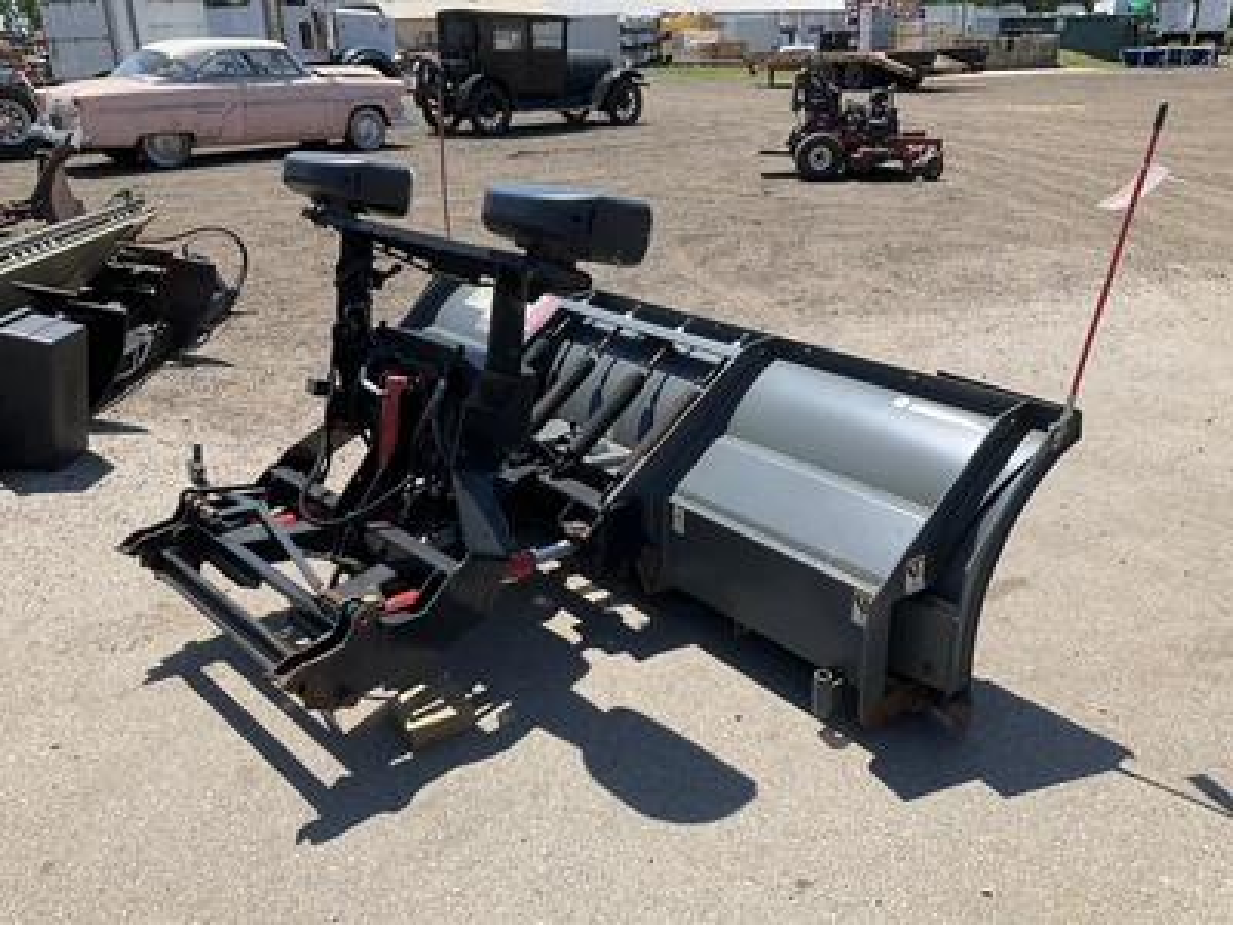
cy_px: 462
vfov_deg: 48.2
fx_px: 1033
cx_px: 616
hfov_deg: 61.7
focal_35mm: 29
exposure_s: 1/1412
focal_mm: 3
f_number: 1.8
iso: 25
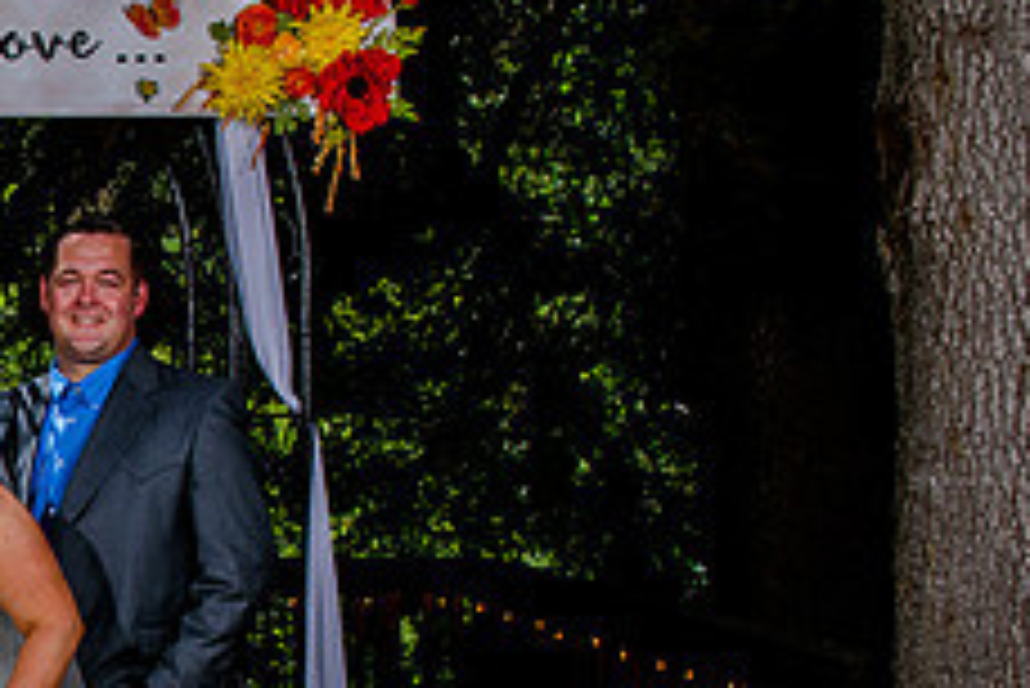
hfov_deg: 24.0
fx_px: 2147
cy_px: 553
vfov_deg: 18.0
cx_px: -272
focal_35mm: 75
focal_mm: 27
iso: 160
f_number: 8
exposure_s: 1/400
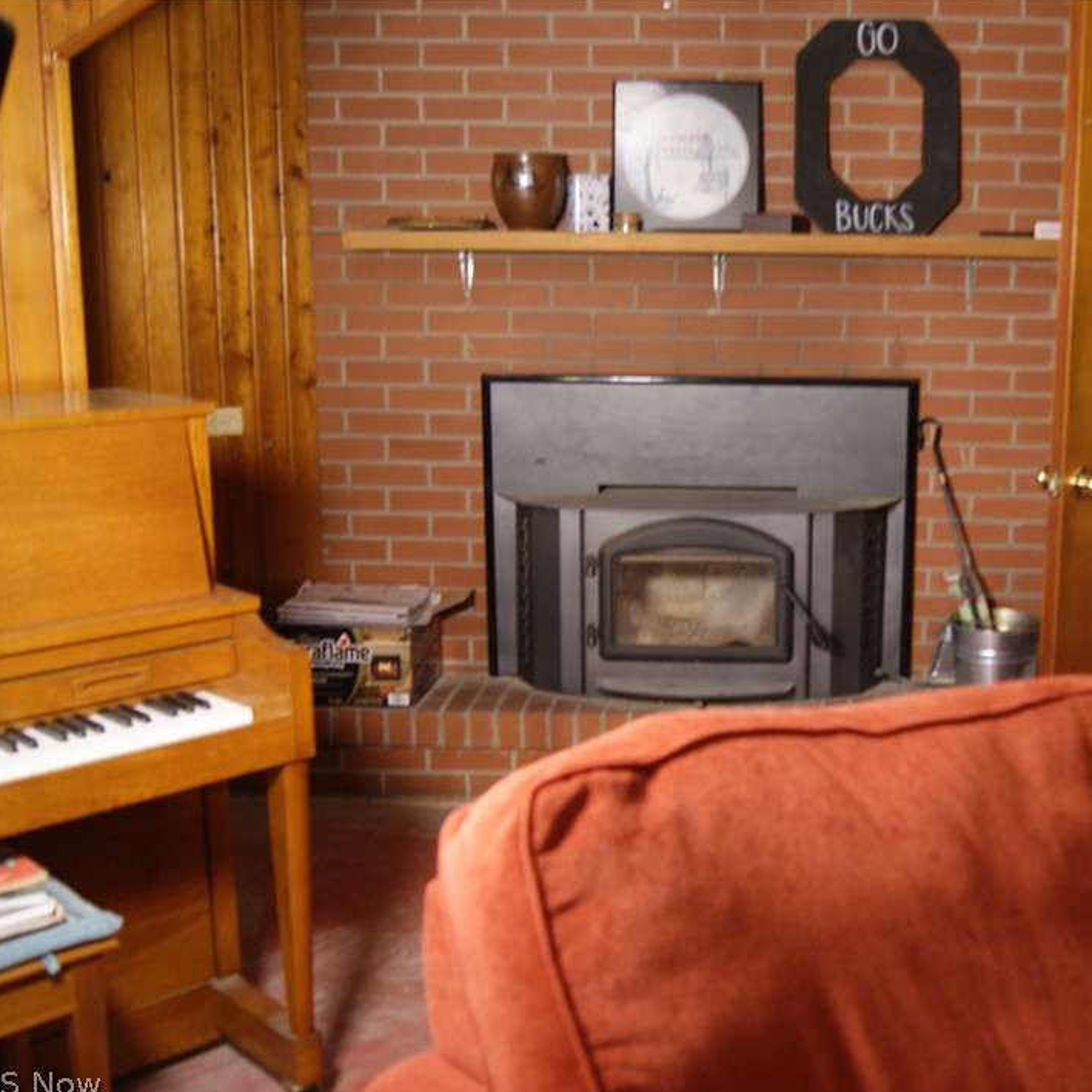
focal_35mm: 39
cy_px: 551
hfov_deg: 41.9
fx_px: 1392
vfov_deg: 42.8
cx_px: 780
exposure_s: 1/8
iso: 400
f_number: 4
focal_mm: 20
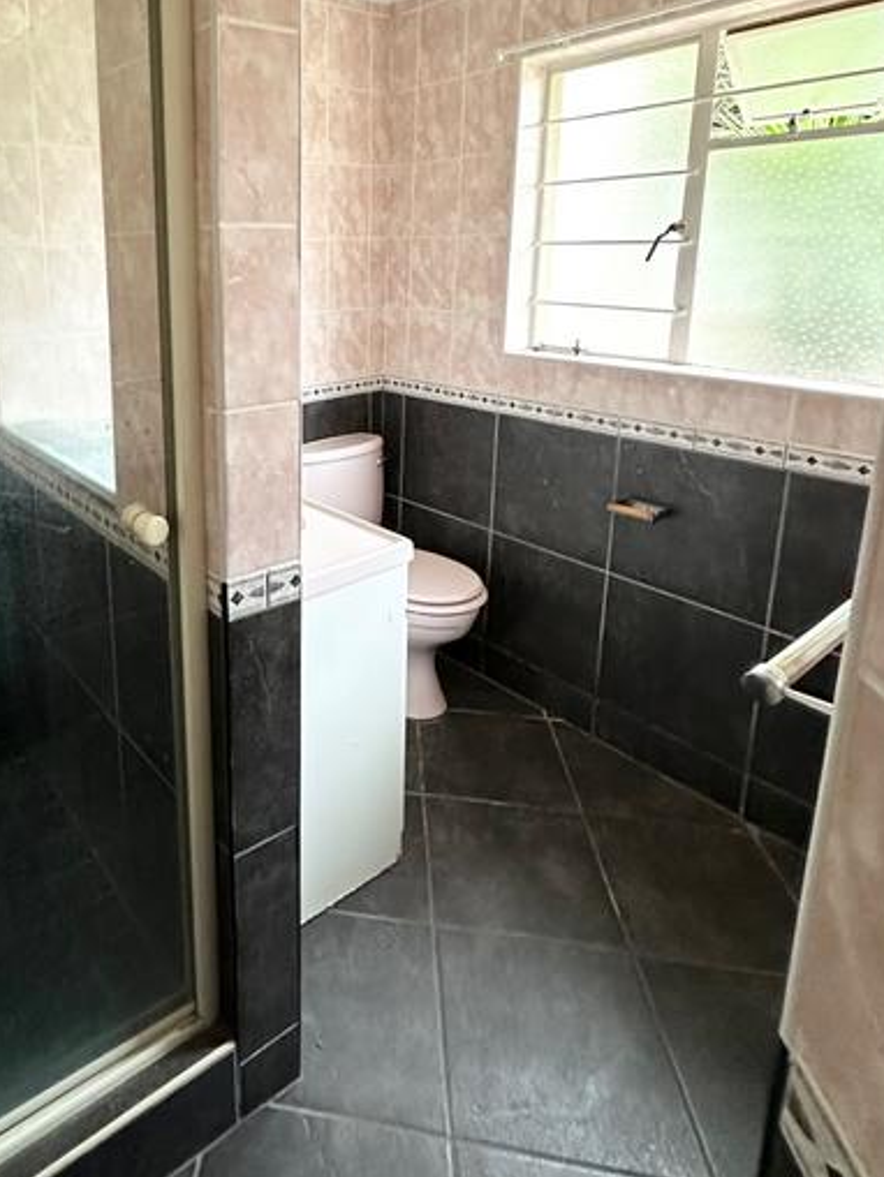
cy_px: 400
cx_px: 238
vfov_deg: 74.2
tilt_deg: -9.6
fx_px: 749
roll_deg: +1.0
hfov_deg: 58.4
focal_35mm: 22
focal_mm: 2.22
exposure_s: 1/50
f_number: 2.2
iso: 500
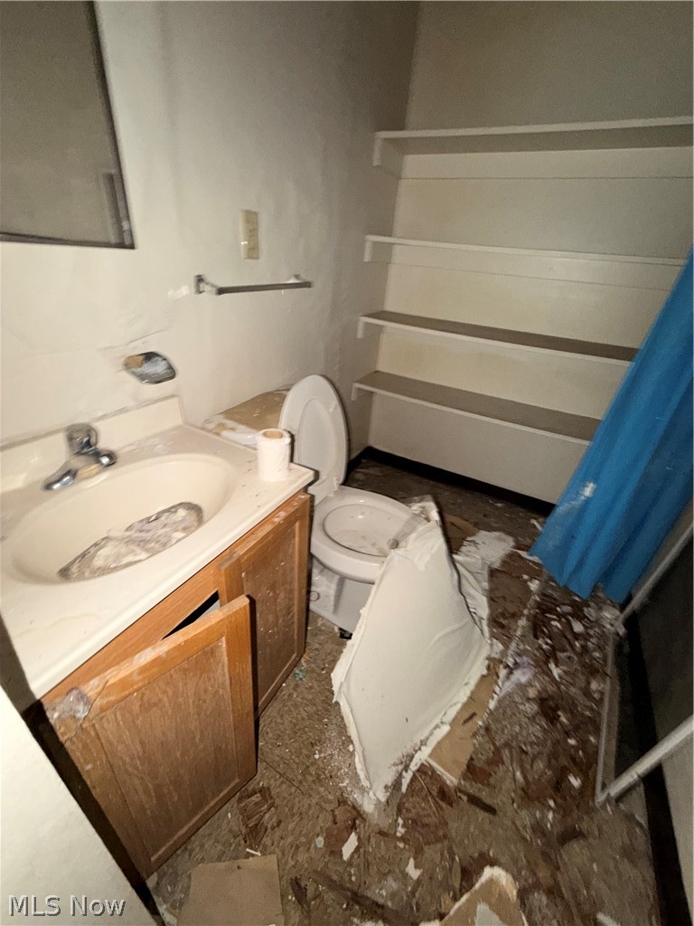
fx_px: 374
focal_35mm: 14
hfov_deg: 85.7
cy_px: 463
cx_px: 347
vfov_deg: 102.1
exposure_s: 1/30
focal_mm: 2.22
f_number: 2.2
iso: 125
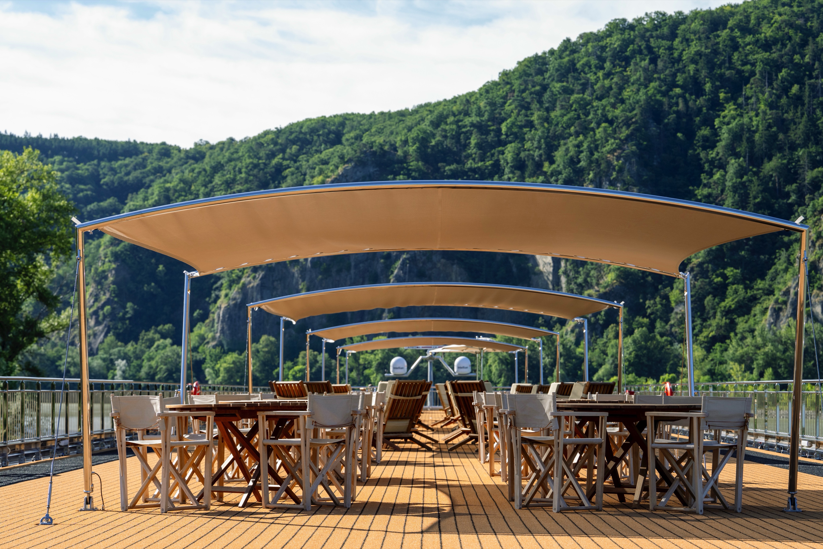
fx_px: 1829
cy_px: 274
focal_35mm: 80
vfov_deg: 17.1
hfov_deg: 25.4
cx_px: 412
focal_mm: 80
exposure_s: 1/800
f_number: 5.6
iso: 400
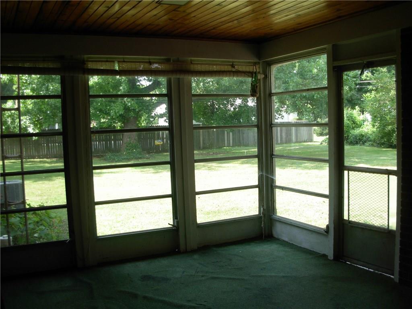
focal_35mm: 38
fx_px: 452
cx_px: 206
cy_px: 154
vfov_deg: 37.7
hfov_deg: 49.0
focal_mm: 6.3
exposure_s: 1/104
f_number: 2.9
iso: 79
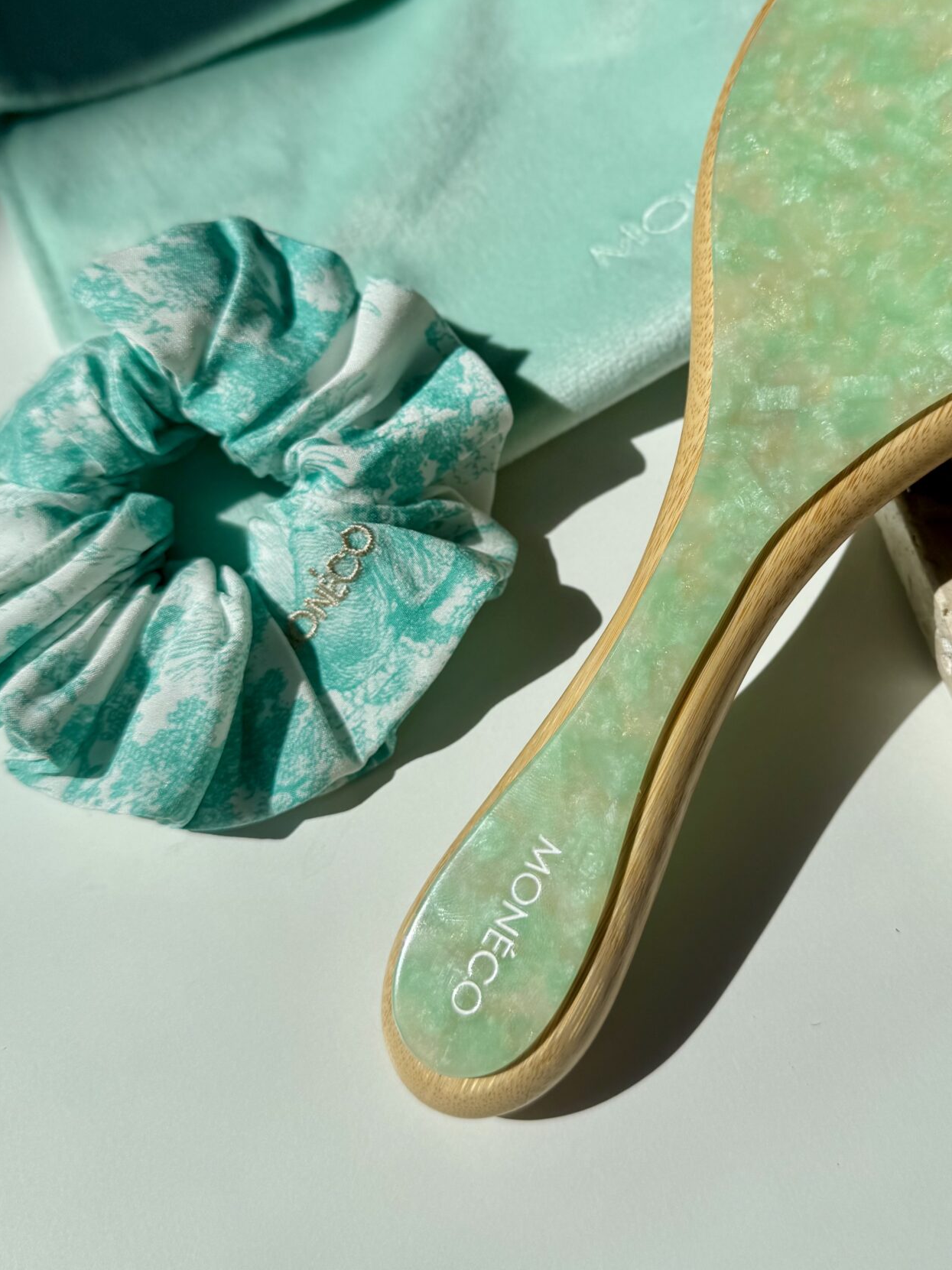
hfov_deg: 38.2
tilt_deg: -60.1
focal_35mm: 37
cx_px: 646
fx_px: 1357
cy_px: 548
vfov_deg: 50.0
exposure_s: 1/2959
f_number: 1.78
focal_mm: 6.76
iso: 80
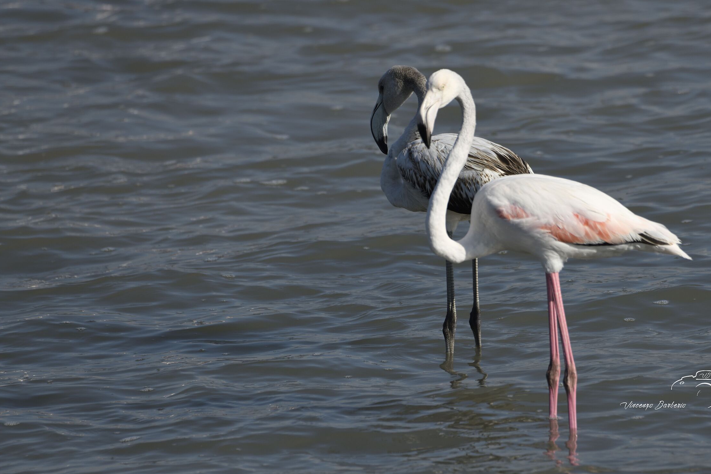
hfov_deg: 3.2
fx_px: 12816
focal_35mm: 649
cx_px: 376
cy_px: 220
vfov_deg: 2.1
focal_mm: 600
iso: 400
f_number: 8
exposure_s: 1/2000
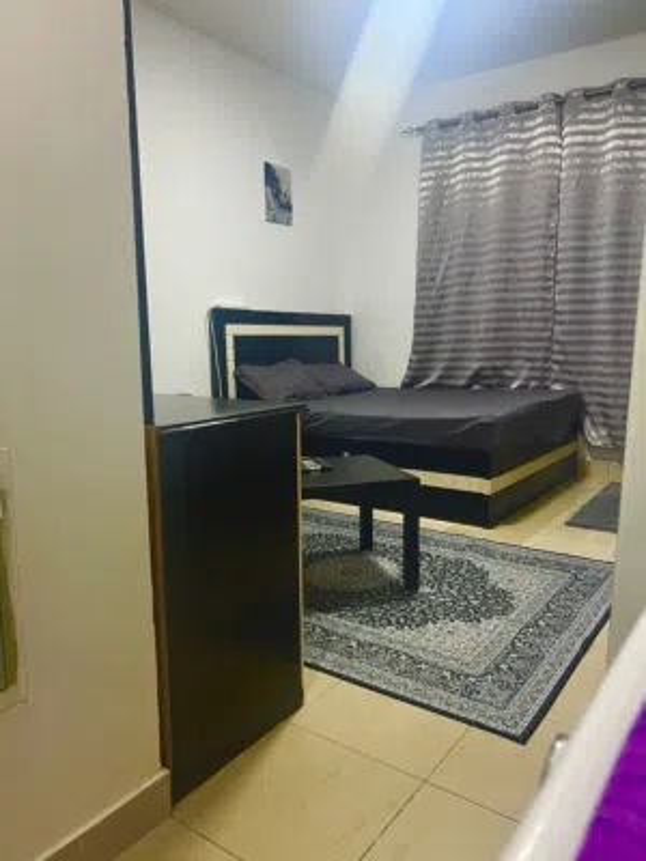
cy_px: 430
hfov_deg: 53.1
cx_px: 323
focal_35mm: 26
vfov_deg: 67.3
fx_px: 647
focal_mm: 5.7
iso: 125
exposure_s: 1/50
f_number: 1.5
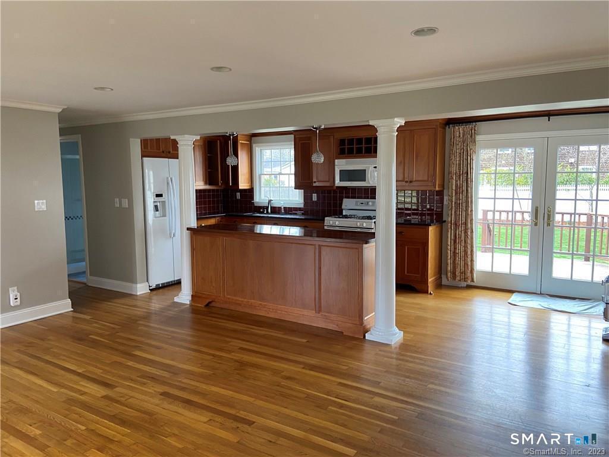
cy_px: 228
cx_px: 304
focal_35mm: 26
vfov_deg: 53.1
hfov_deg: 67.3
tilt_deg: -5.0
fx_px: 457
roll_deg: +0.6
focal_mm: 4.25
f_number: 1.8
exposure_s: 1/84
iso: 125
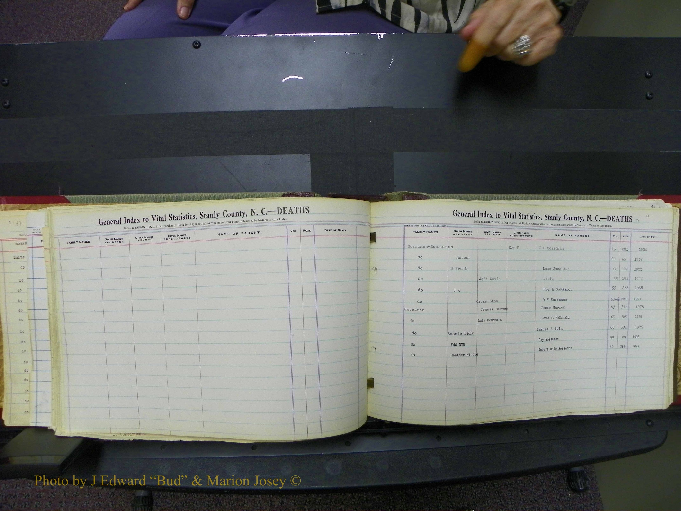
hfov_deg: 67.3
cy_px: 256
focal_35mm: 26
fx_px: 511
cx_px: 340
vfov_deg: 53.1
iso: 125
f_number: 2.8
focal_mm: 4.6
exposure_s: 1/30
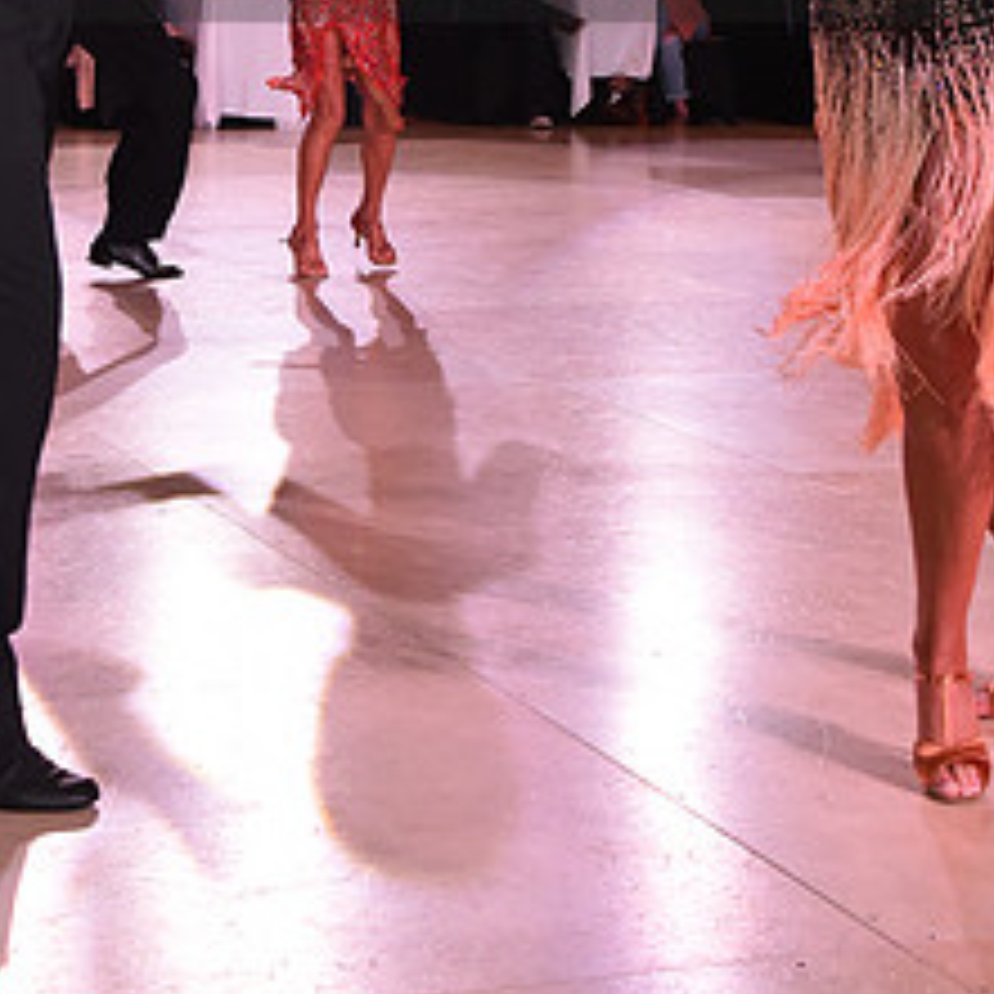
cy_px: -126
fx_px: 3184
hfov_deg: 17.7
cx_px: 430
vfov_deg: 17.1
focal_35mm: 98
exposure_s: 1/320
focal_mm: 44
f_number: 7.1
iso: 2500
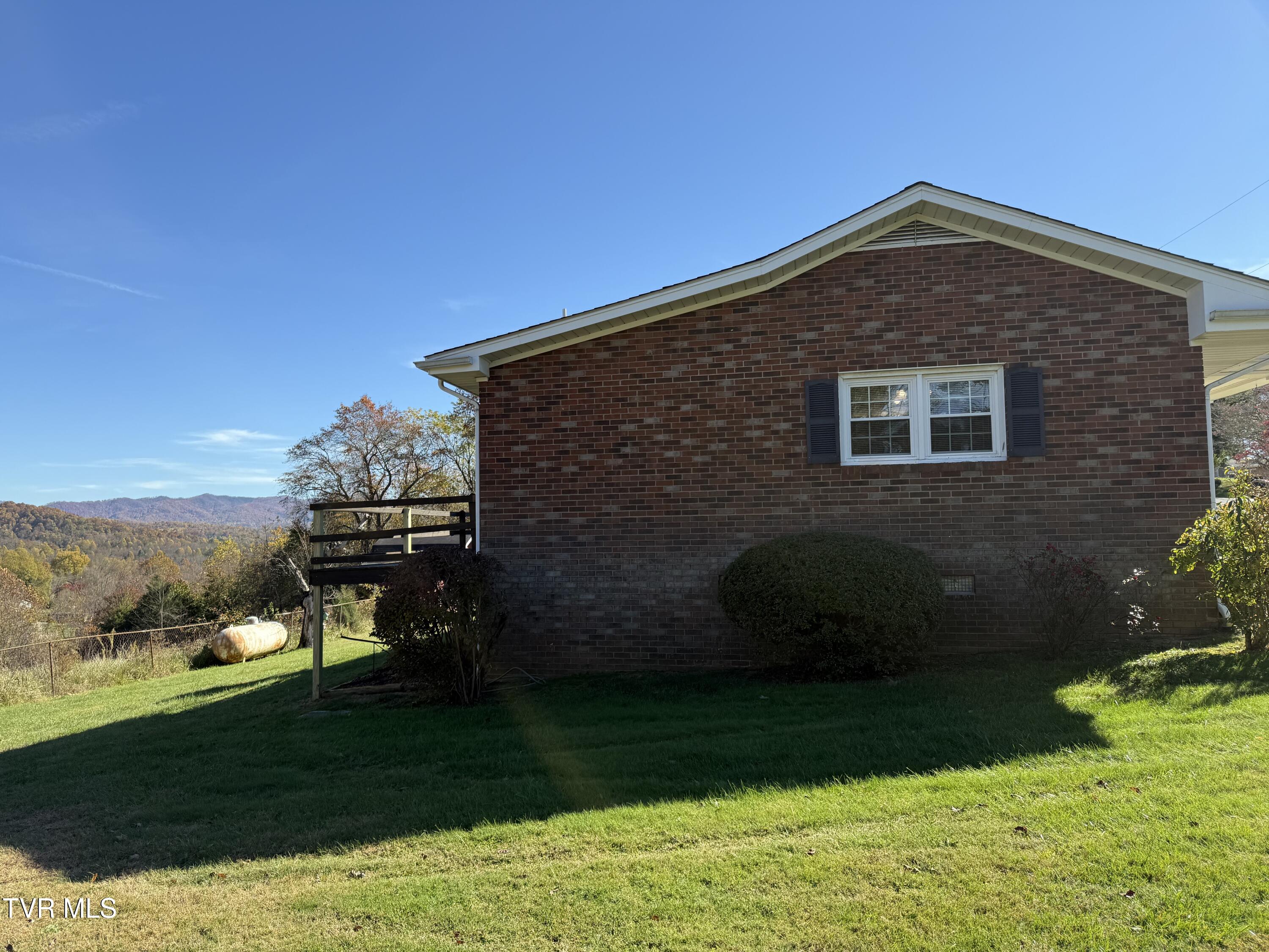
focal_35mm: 24
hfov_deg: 71.6
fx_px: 880
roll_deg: +0.9
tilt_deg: +4.1
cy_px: 476
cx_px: 634
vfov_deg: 56.8
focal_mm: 6.76
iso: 80
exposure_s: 1/2445
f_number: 1.78
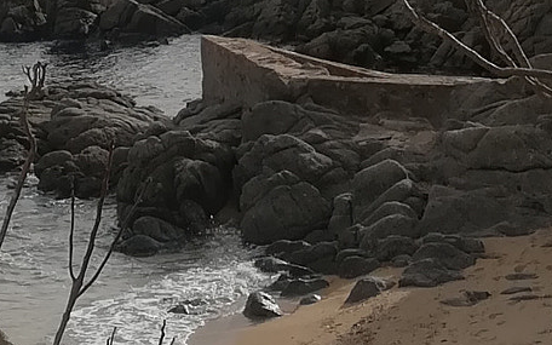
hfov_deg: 14.4
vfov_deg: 8.6
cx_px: 254
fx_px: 2181
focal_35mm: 145
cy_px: -316
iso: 50
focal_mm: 3.83
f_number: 2.2
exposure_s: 1/1245
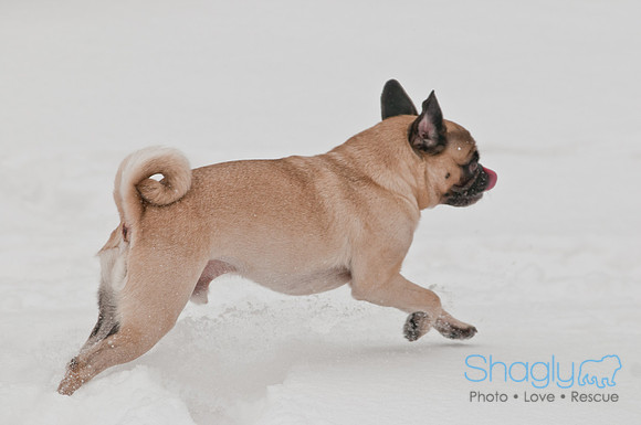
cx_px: 320
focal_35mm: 300
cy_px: 212
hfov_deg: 6.9
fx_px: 5334
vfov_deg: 4.6
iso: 200
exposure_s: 1/1250
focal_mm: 200
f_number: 5.6
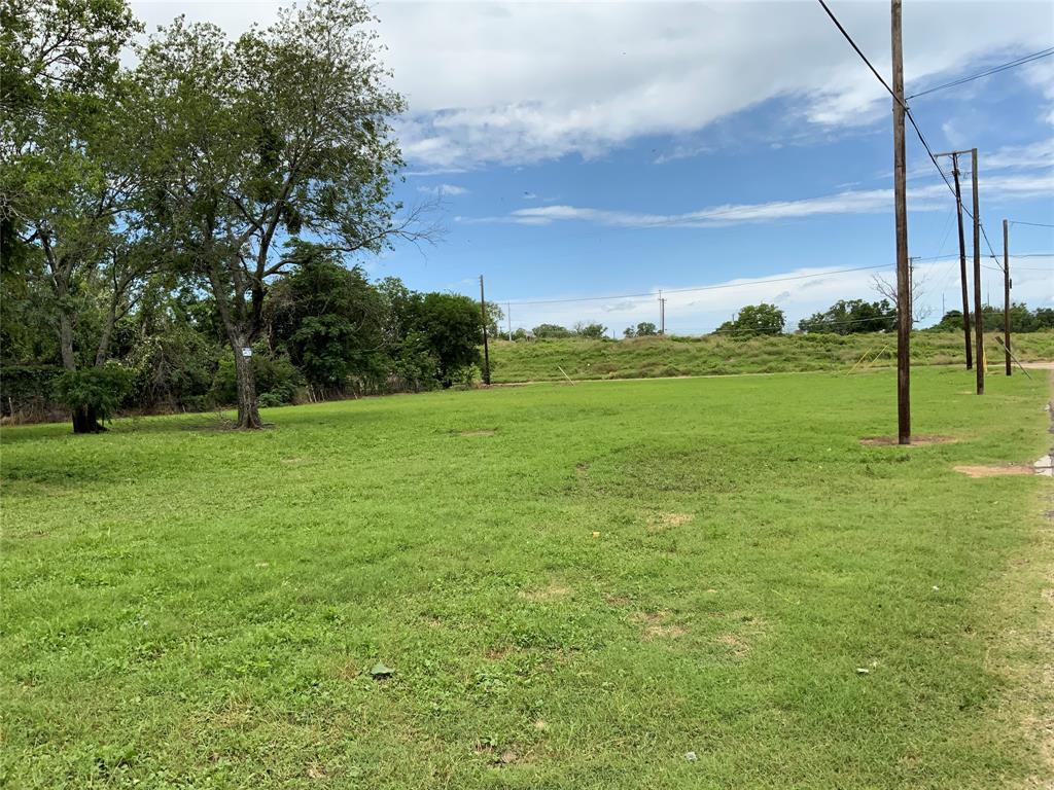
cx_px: 527
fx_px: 883
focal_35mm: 29
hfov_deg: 61.7
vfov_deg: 48.2
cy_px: 395
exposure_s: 1/1984
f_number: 1.8
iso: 16
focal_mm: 3
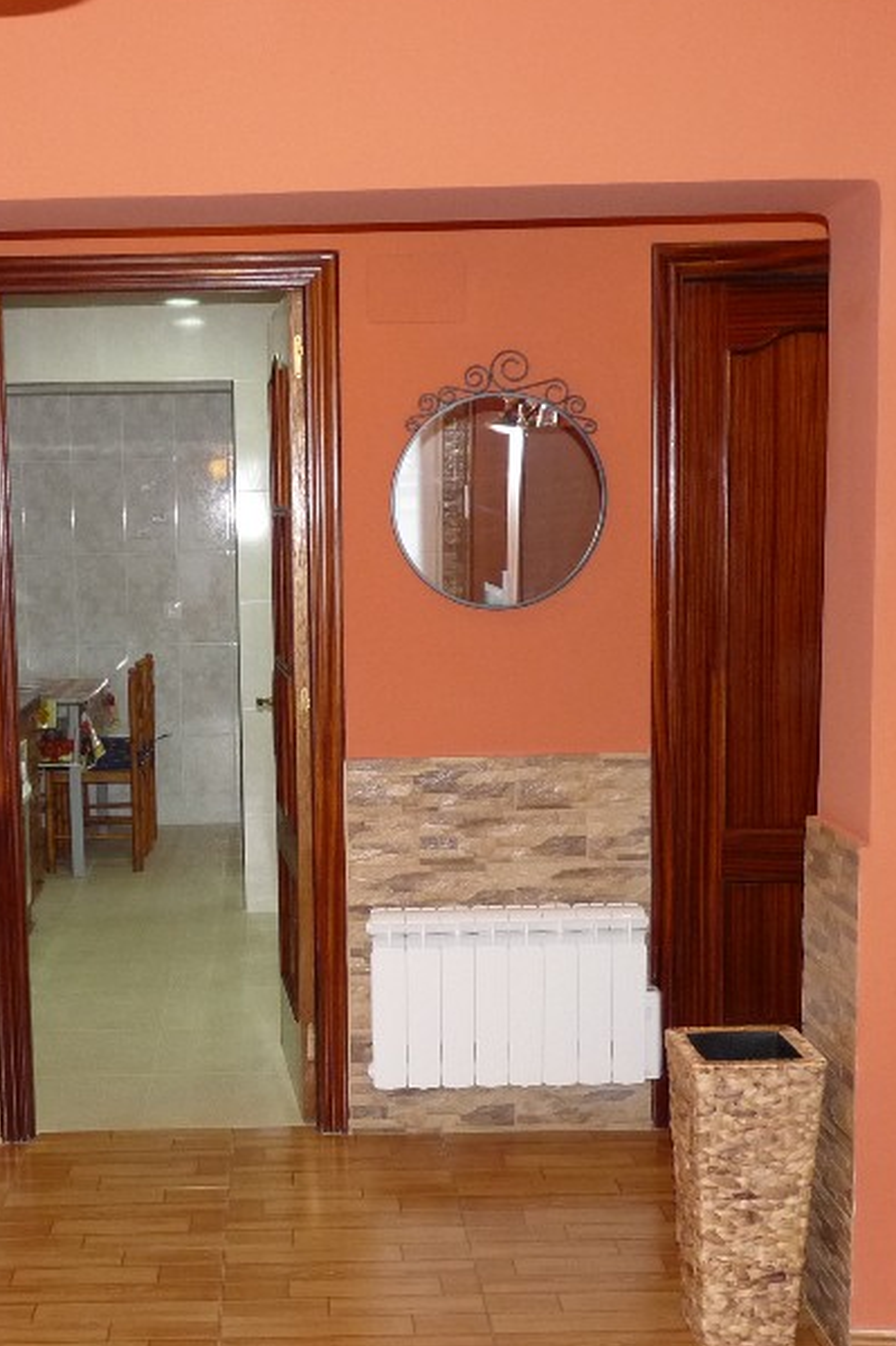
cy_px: 793
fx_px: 1793
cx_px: 276
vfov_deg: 41.0
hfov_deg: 27.8
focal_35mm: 48
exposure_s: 1/30
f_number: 2.8
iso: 250
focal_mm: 4.8
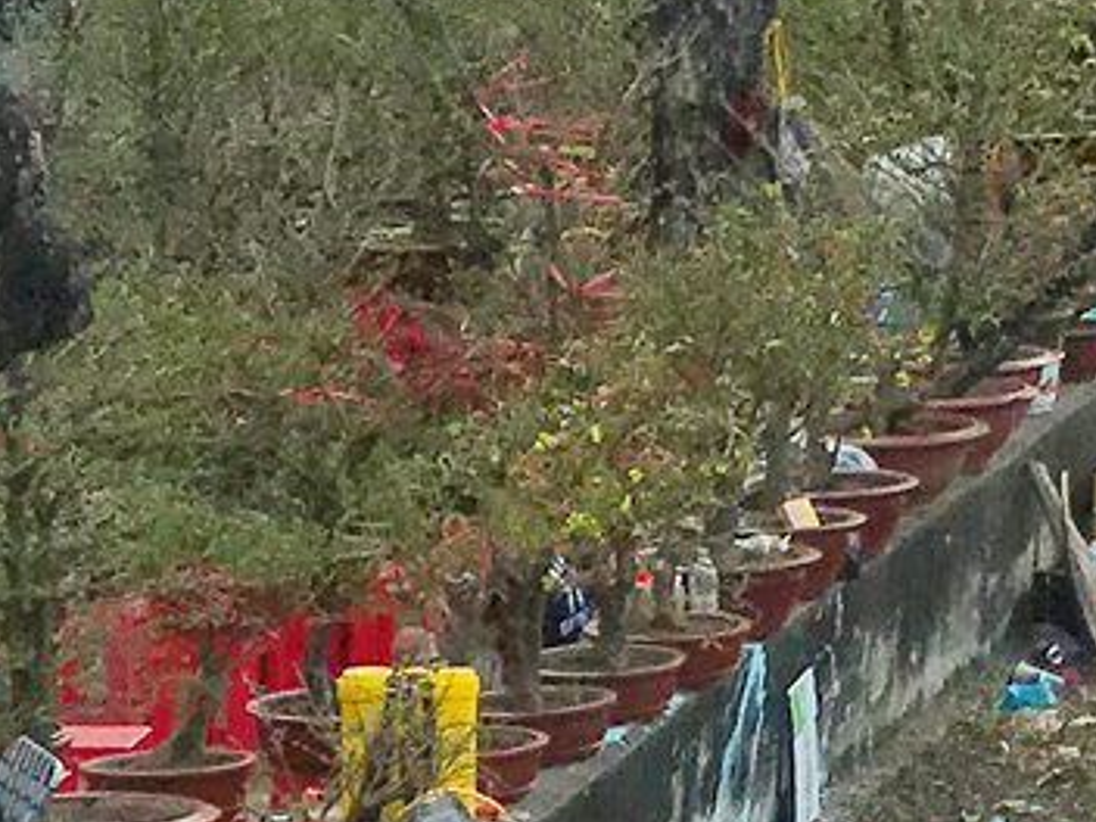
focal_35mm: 324
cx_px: 2248
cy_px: -1146
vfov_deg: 4.5
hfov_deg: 6.0
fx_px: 10258
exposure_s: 1/232
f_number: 2.8
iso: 20
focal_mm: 6.6
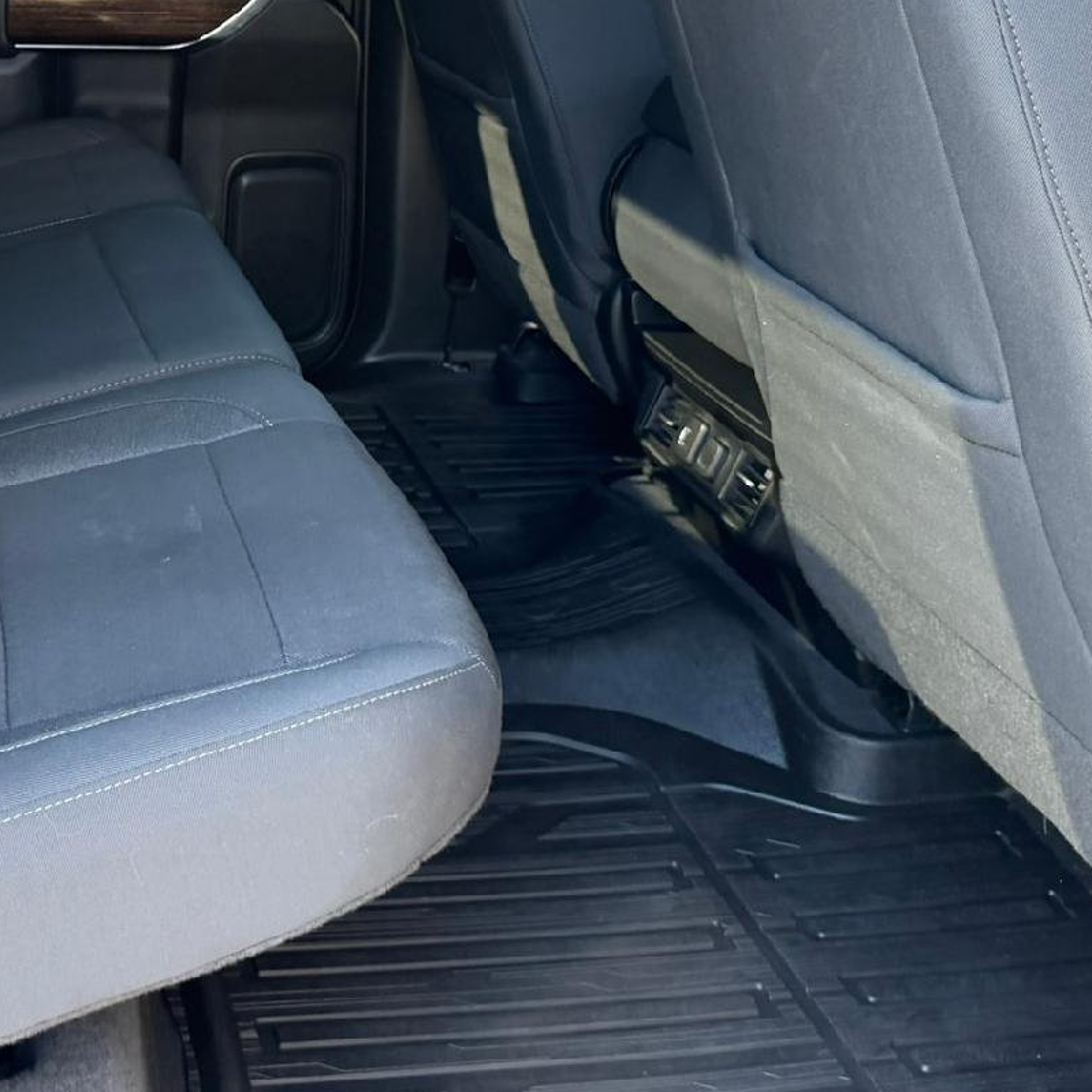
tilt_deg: -20.5
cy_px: 249
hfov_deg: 32.1
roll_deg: -2.9
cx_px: 149
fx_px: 1820
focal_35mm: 51
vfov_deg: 32.6
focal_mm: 6.76
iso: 200
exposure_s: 1/90
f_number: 1.78
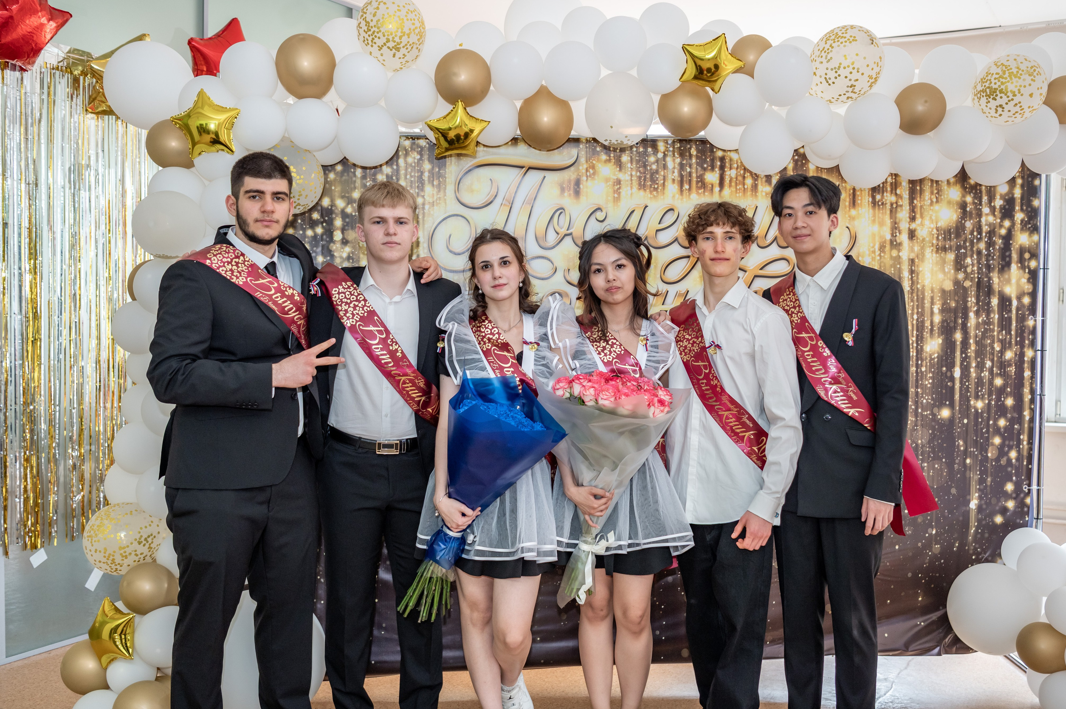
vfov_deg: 36.8
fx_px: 1065
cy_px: 349
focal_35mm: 36
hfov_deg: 53.2
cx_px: 549
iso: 400
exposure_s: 1/200
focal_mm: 32
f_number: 2.8
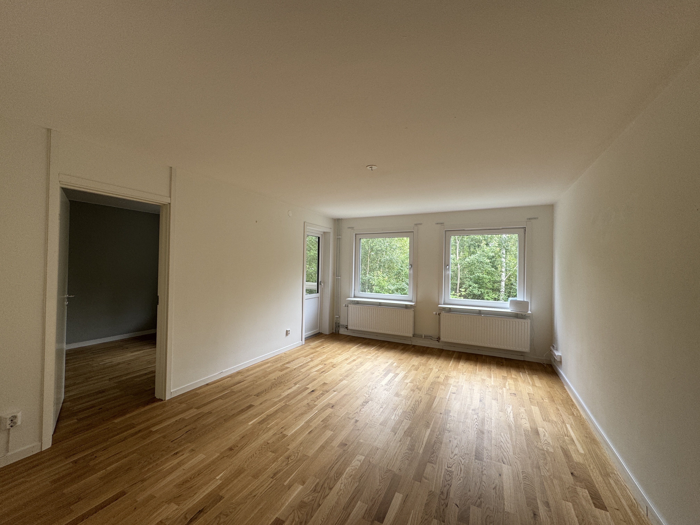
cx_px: 350
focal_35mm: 14
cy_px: 262
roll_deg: -1.1
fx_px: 283
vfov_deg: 85.7
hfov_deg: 102.1
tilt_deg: +0.9
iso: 80
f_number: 2.2
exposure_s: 1/99
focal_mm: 2.22
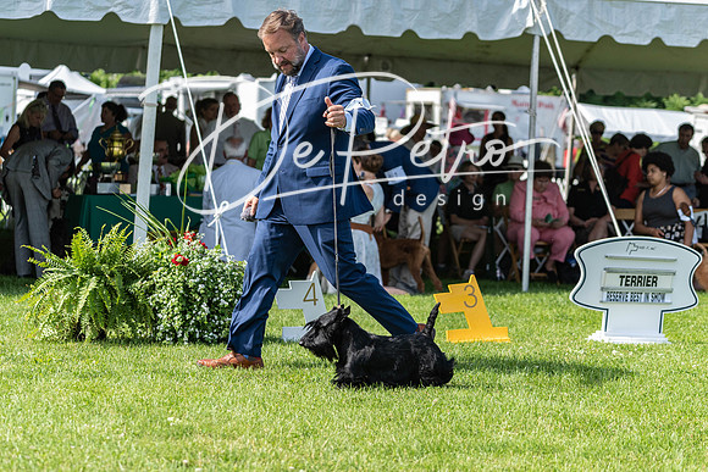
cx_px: 354
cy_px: 236
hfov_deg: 19.2
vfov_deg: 12.9
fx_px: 2089
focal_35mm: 106
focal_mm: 98
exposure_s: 1/2000
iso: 800
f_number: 4
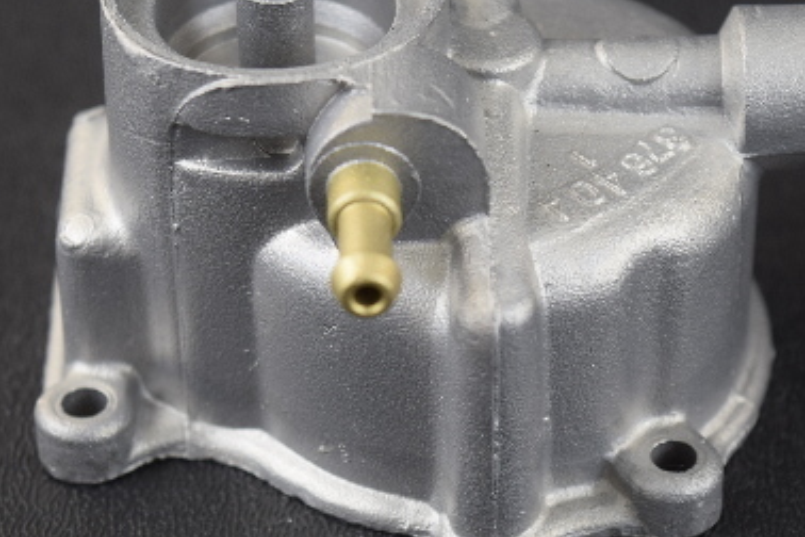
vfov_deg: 9.8
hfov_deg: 14.7
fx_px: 3127
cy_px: 295
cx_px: 375
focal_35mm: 140
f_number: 5.6
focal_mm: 55
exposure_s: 1/125
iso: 400
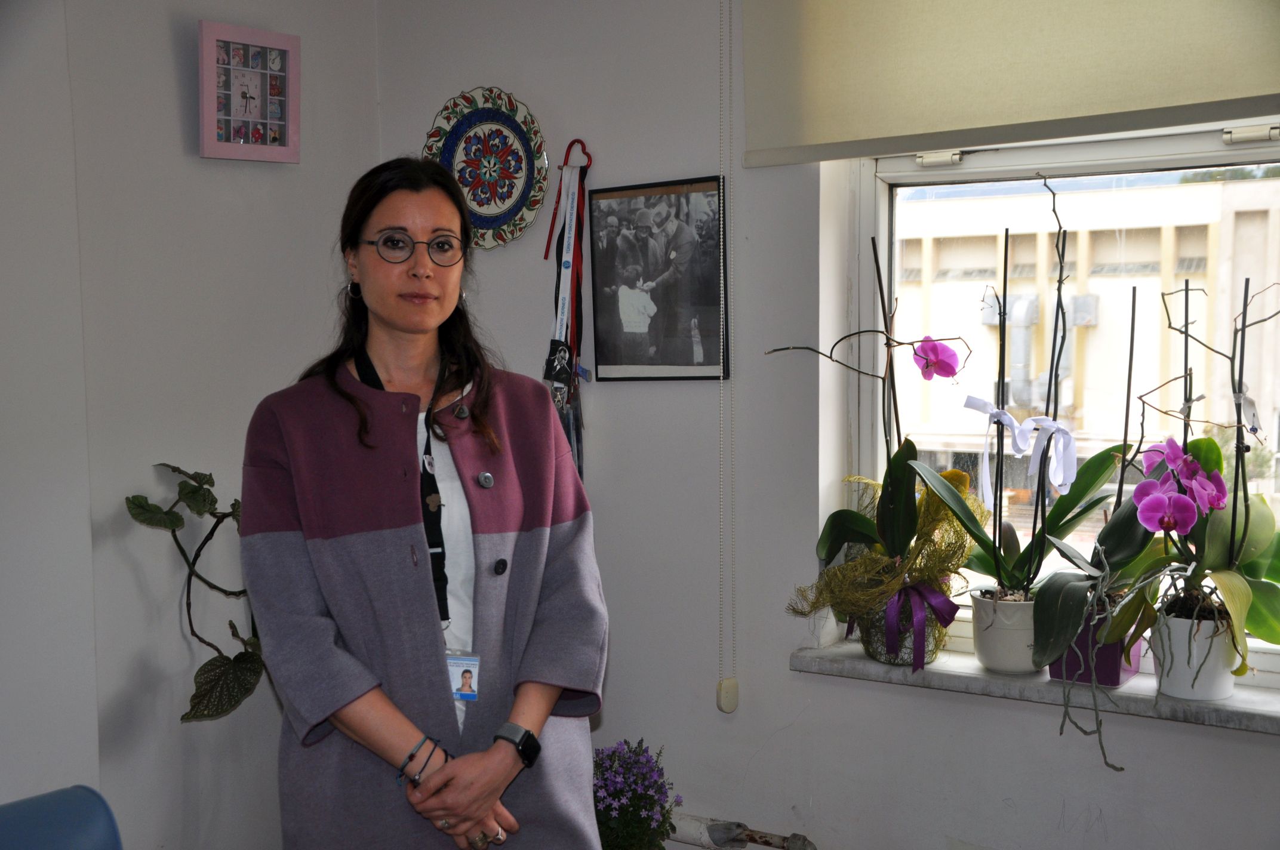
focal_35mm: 42
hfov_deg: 46.4
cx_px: 640
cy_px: 425
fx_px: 1492
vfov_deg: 31.8
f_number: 4
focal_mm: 28
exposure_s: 1/200
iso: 320
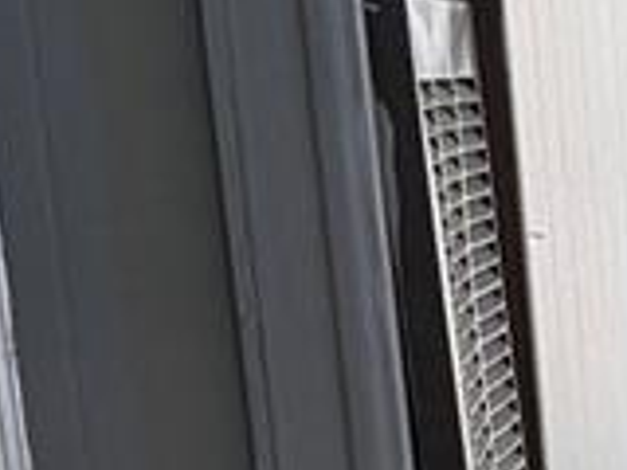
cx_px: 1274
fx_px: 4184
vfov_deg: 6.1
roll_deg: +2.2
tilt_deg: -15.2
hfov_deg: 8.1
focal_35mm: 231
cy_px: 1238
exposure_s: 1/172
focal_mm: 6.76
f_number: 1.78
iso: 125
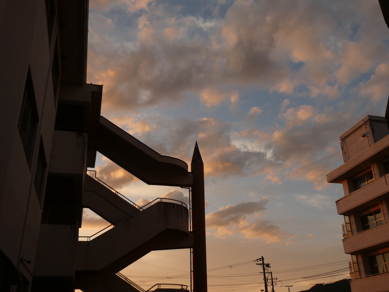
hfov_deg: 52.6
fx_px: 393
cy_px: 146
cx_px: 194
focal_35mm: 35
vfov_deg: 40.7
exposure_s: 1/250
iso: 80
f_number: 3.7
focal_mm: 6.3
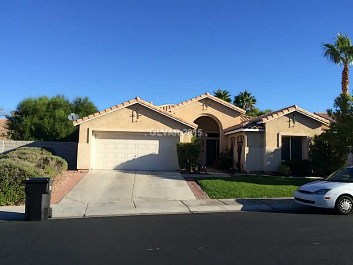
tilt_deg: +6.1
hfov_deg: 61.7
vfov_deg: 48.2
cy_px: 132
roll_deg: +0.0
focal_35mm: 29
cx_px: 176
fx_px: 296
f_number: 2.2
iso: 32
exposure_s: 1/1656
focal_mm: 4.15
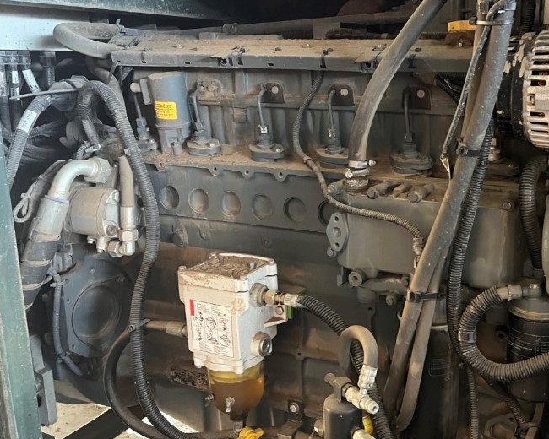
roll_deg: -0.7
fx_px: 650
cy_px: 207
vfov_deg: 37.3
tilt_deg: -14.4
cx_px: 398
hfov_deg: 44.6
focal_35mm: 40
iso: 640
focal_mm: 5.1
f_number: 1.6
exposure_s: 1/30
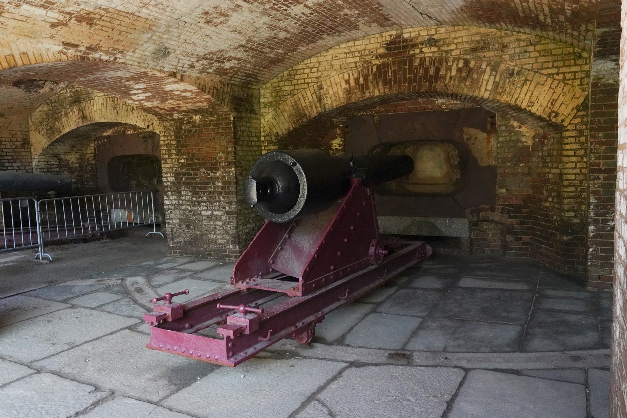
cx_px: 314
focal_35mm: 28
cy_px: 209
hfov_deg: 65.5
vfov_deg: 46.4
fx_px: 488
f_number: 20
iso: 6400
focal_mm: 28
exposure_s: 1/80
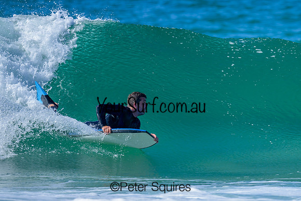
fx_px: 9181
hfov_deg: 1.9
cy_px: 103
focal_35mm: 1098
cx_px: 207
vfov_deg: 1.3
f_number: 6.3
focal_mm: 800
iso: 400
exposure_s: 1/2000
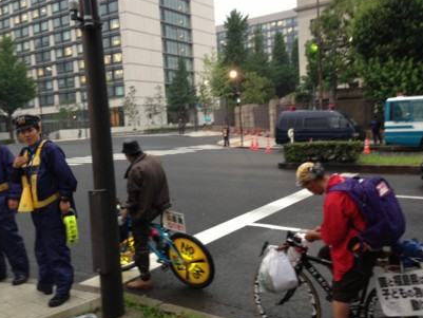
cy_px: 147
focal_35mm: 37
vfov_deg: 38.7
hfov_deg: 50.1
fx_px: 452
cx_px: 229
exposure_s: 1/20
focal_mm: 4.13
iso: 100
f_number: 2.4
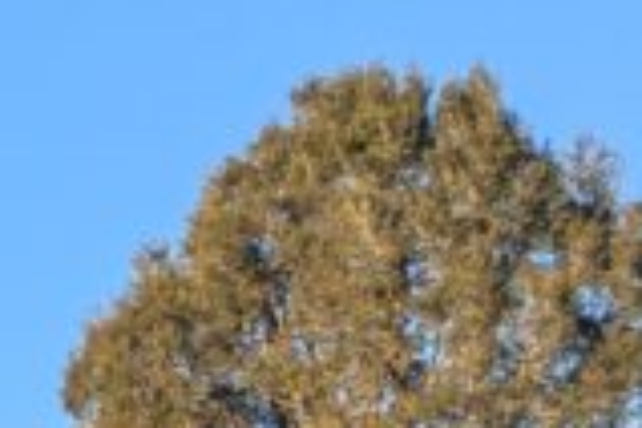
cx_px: -1066
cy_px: 515
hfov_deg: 10.1
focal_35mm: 168
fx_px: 2996
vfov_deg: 8.1
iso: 46
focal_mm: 5.43
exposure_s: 1/718
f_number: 1.89
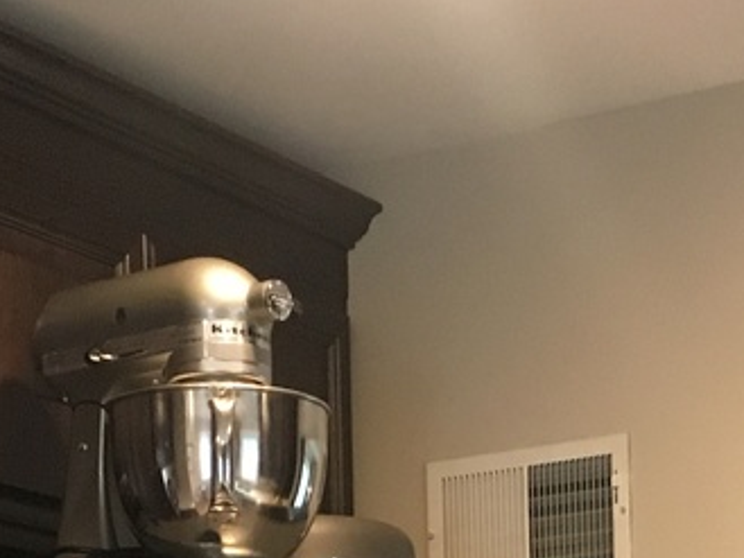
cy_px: 1148
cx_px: 470
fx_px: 2731
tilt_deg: -0.5
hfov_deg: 15.5
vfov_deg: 10.6
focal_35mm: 127
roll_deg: +1.7
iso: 160
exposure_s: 1/30
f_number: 2.2
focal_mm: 4.15
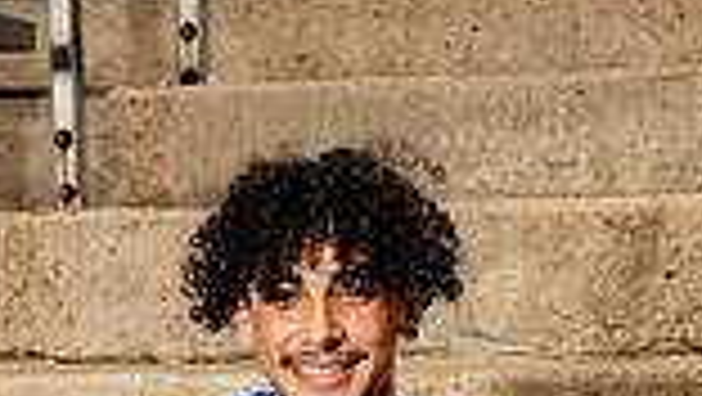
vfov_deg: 5.5
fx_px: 3949
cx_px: 256
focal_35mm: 212
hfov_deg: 10.2
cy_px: 954
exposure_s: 1/250
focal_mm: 70
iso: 100
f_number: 14
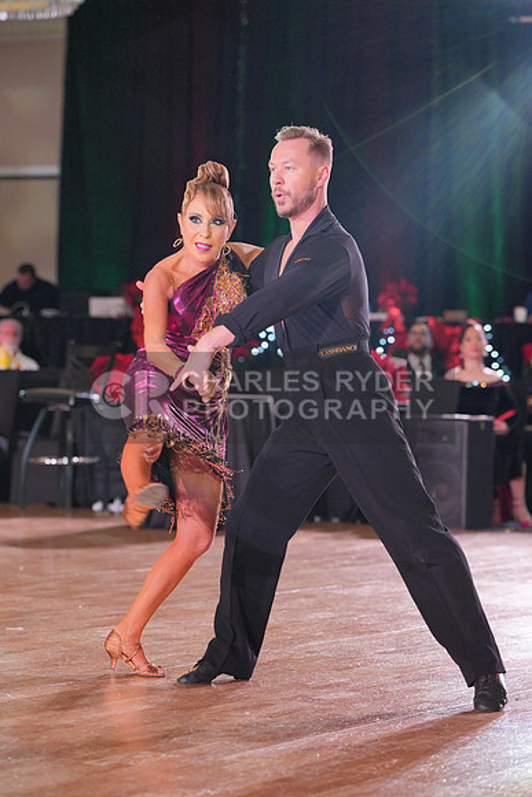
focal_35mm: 122
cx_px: 266
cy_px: 398
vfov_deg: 16.8
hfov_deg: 11.2
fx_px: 2703
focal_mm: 122
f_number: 4
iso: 2000
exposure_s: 1/400
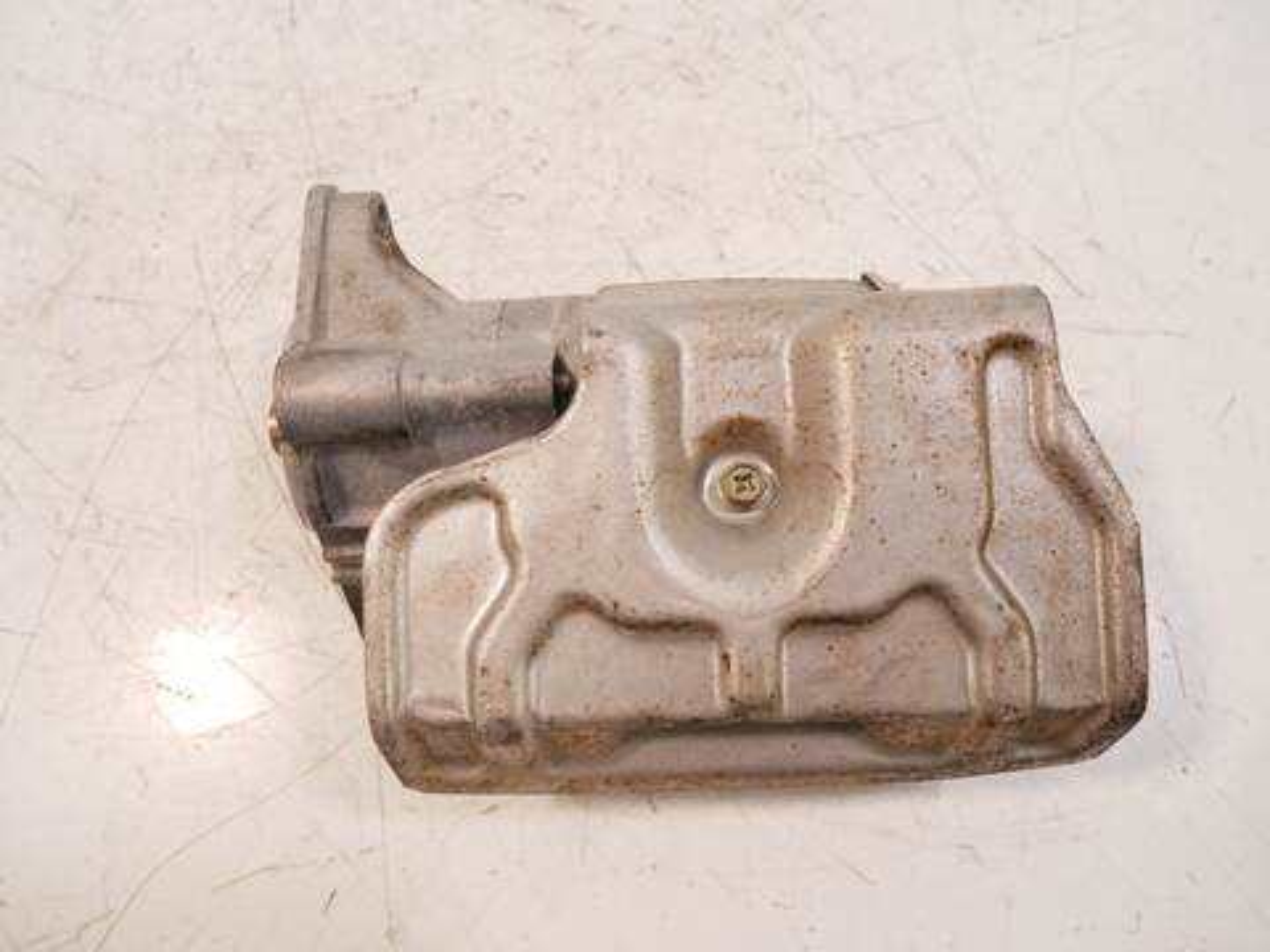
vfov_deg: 53.1
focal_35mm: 26
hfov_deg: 67.3
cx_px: 635
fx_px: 954
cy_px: 476
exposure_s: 1/60
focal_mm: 13
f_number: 3.5
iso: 500
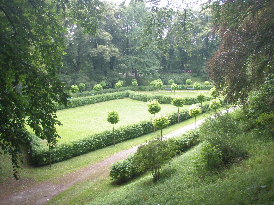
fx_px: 301
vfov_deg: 37.7
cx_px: 137
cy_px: 102
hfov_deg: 49.0
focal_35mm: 38
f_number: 3.5
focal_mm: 6.7
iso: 80
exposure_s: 1/40
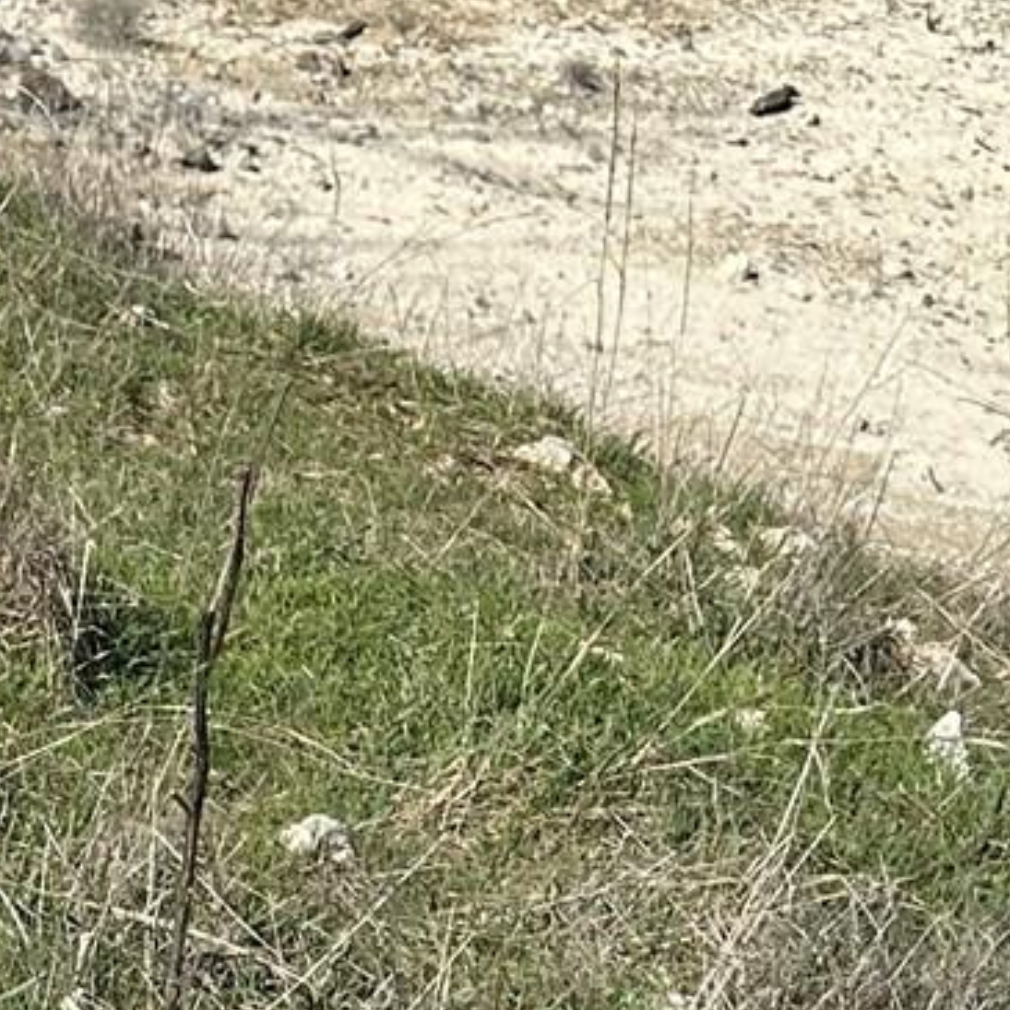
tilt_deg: -35.6
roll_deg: +1.3
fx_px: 3928
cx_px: -1057
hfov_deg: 12.7
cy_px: 1566
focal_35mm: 119
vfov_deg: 13.7
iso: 80
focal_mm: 6.86
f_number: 1.78
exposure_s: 1/3247
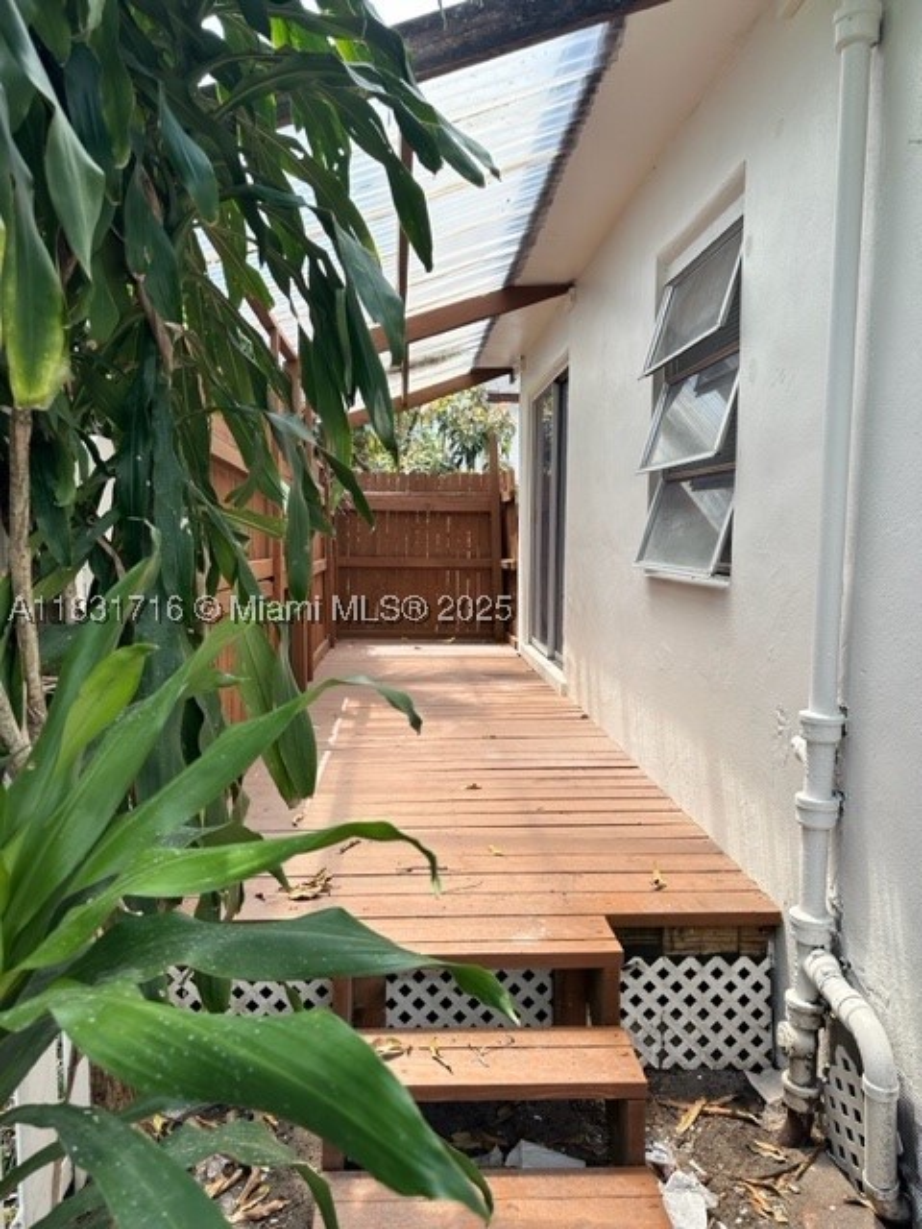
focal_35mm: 24
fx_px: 852
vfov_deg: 71.6
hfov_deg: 56.8
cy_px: 614
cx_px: 461
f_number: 1.78
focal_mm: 6.86
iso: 80
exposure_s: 1/971
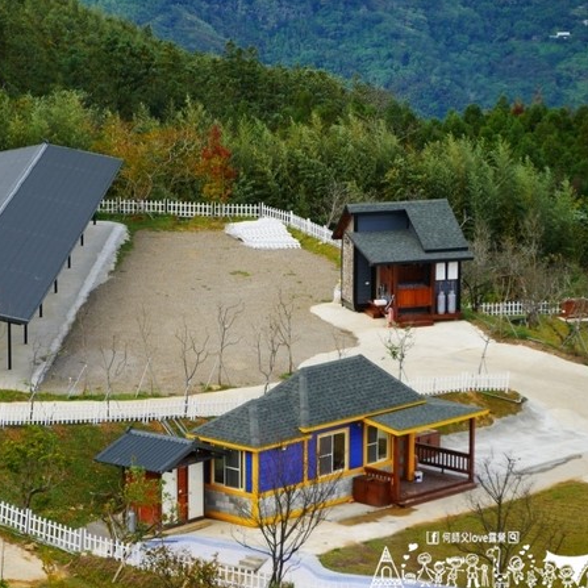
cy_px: 295
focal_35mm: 228
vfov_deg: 7.7
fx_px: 4382
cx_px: 210
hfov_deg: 7.7
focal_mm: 96
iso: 200
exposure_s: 1/250
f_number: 4.9
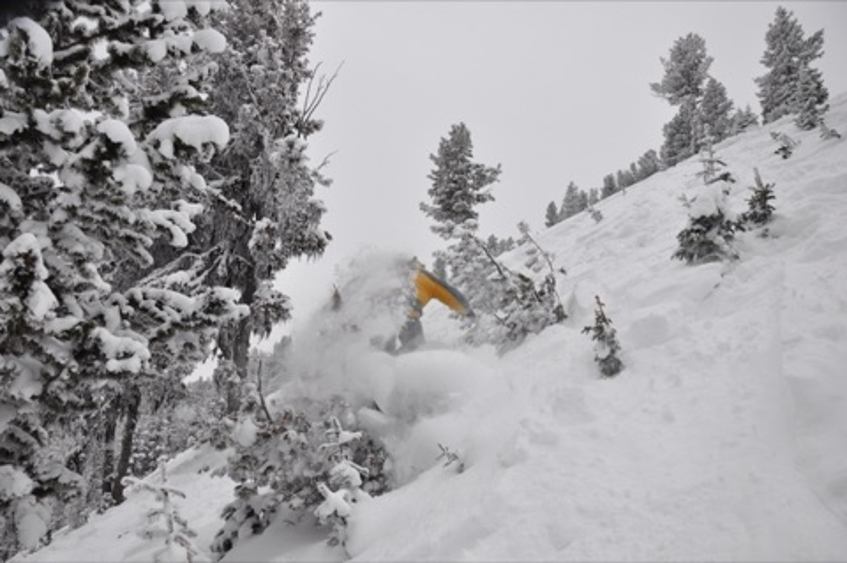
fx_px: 635
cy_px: 282
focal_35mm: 27
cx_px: 424
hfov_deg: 67.4
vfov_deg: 47.8
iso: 200
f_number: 6.3
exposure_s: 1/160
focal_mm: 18
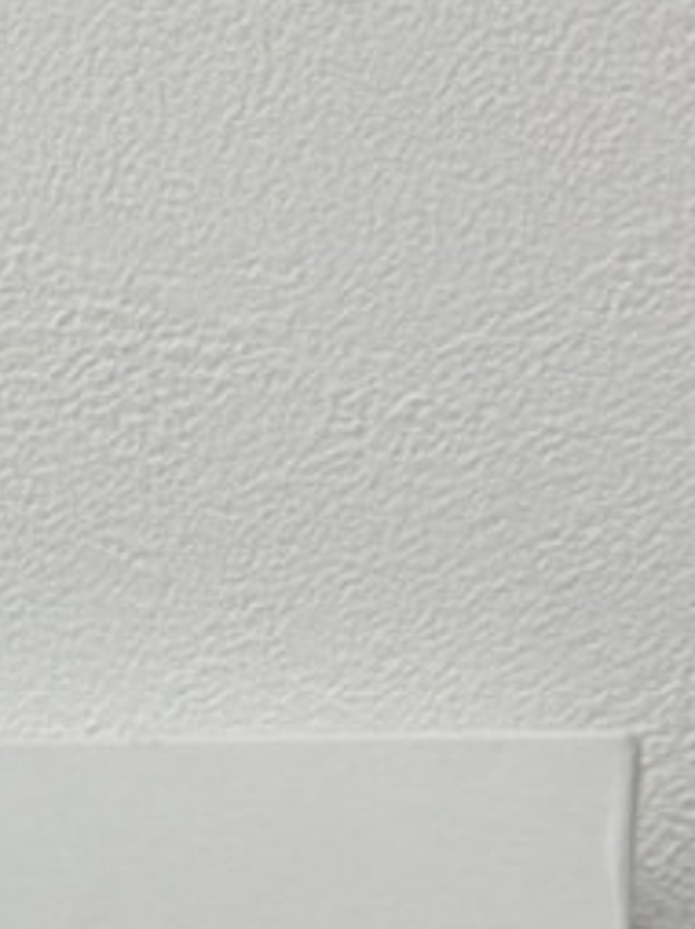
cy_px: 1309
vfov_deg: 17.2
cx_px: -563
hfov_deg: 12.8
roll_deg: +1.9
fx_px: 2816
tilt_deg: -18.0
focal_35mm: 105
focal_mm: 5.7
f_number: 1.5
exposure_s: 1/100
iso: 32
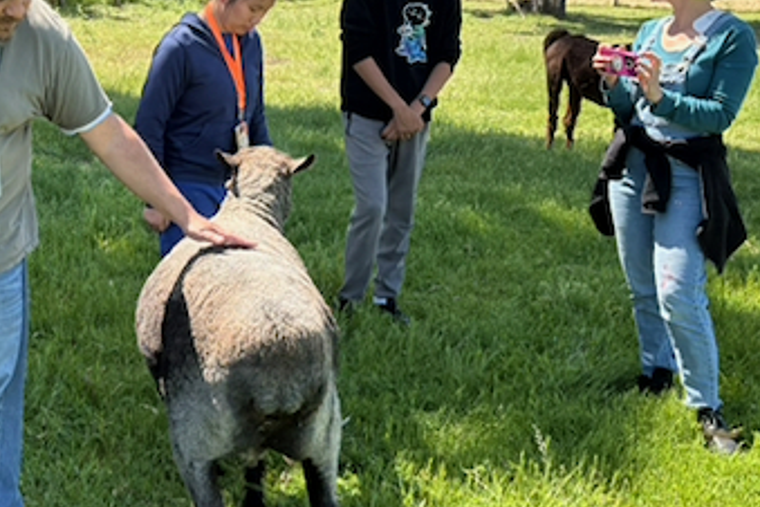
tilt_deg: -13.1
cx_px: 135
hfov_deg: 37.3
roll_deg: -1.0
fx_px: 1077
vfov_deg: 26.4
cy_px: 213
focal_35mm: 51
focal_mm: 5.96
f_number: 1.6
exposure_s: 1/1048
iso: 64
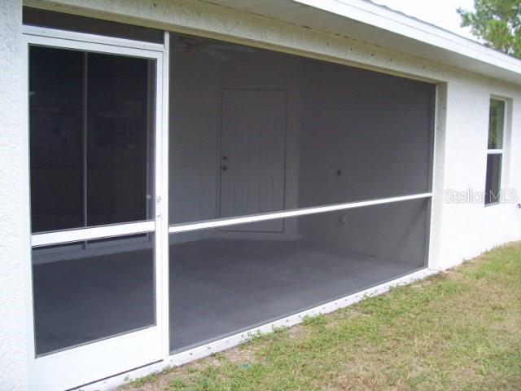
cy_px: 196
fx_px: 512
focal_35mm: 34
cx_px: 260
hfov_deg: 54.0
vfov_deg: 41.8
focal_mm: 5.6
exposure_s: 1/180
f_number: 2.7
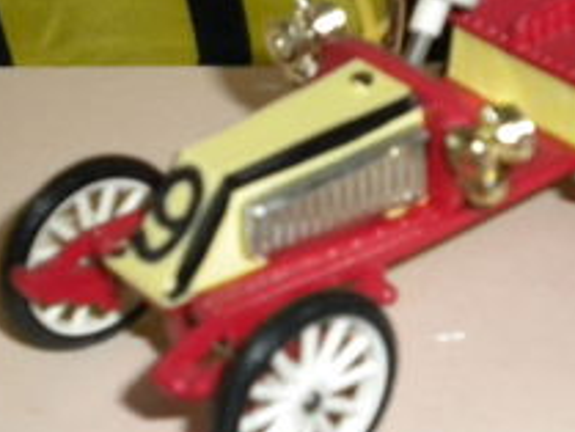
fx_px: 2161
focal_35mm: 130
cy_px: 270
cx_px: 333
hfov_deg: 15.2
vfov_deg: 11.4
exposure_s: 1/60
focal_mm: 12.3
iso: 400
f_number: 4.6
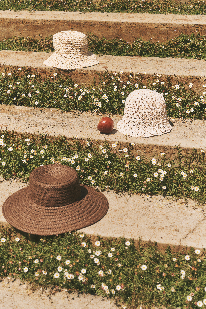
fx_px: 472
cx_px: 103
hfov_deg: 24.6
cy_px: 154
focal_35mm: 55
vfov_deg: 36.2
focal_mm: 55
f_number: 8
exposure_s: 1/640
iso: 200
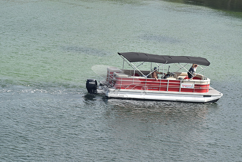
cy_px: 81
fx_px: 988
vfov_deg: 9.3
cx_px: 121
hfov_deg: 14.0
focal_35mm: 147
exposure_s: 1/1000
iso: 400
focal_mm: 98
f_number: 9.5
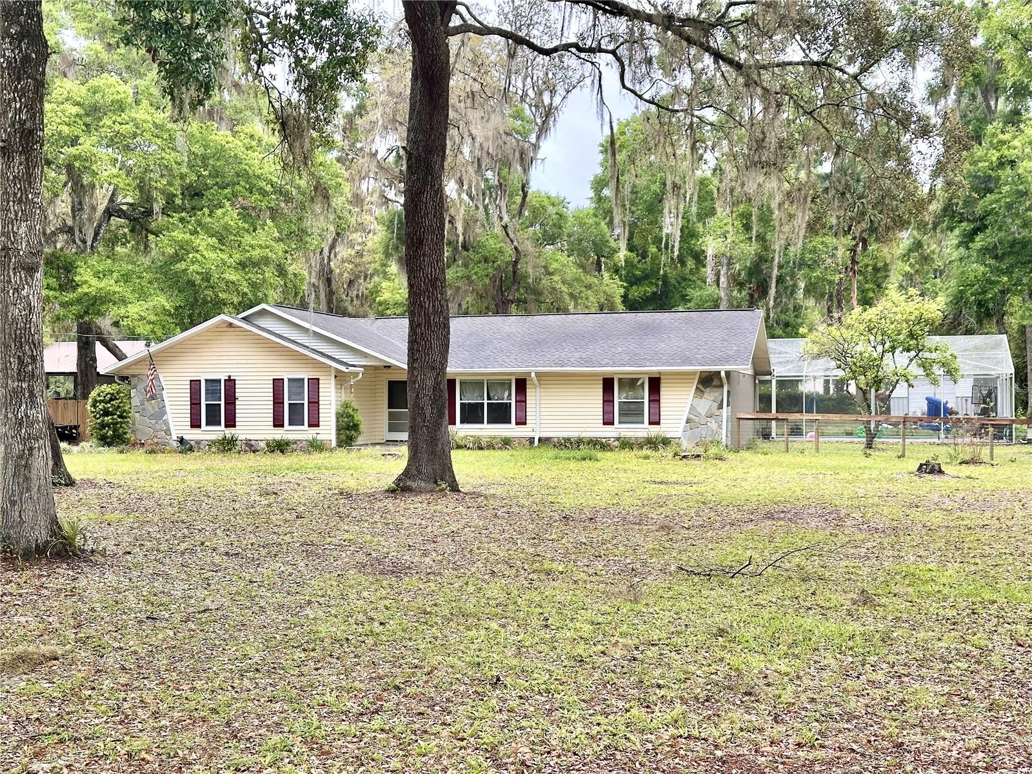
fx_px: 1431
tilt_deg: +0.9
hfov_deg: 39.7
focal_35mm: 48
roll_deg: -0.1
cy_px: 387
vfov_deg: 30.3
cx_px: 516
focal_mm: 6.86
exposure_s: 1/773
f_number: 1.78
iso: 64
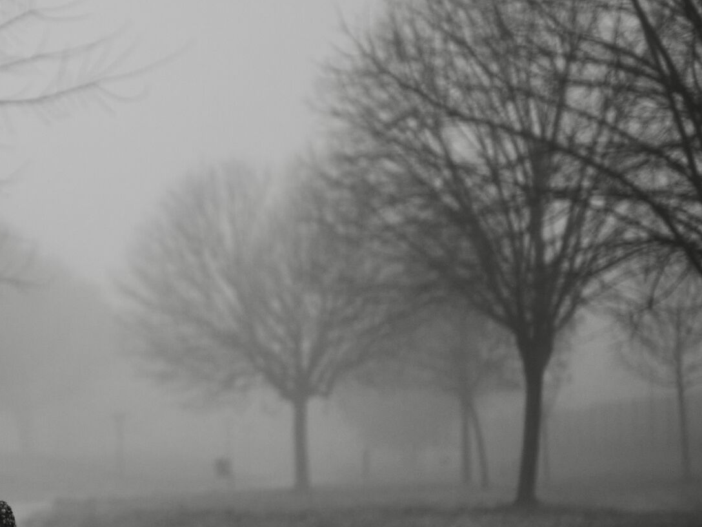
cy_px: 359
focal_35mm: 106
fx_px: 2150
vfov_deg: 13.9
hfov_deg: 18.2
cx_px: 63
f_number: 1.4
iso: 400
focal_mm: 33
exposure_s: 1/4000
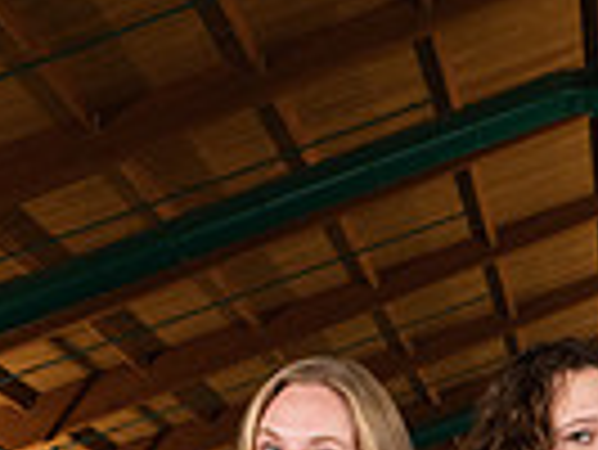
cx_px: 580
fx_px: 1971
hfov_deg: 16.9
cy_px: 1008
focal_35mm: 114
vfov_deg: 11.3
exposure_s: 1/250
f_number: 7.1
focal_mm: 35
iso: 800
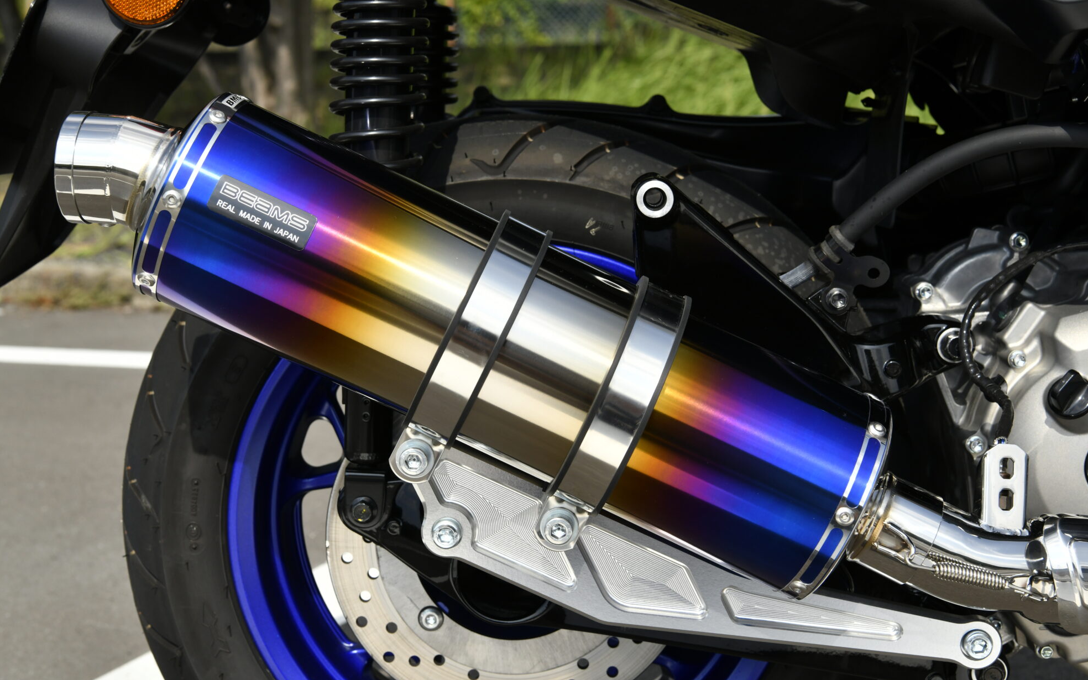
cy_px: 337
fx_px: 1720
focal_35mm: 58
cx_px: 543
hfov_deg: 35.1
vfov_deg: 22.4
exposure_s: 1/1250
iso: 500
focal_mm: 56
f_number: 10
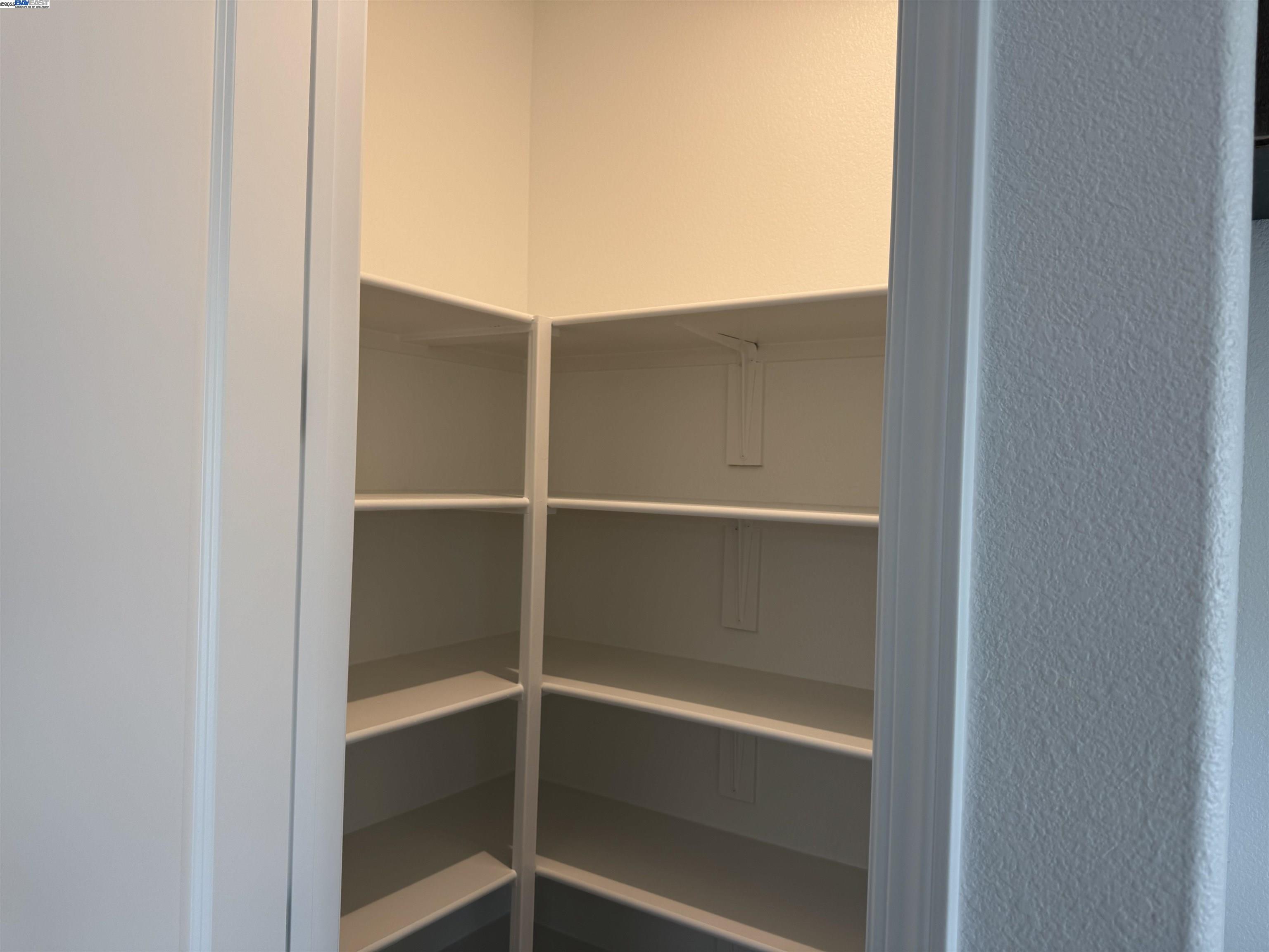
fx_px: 880
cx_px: 634
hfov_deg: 71.6
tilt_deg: -0.5
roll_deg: -1.2
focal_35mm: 24
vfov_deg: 56.8
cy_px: 476
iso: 64
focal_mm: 6.76
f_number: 1.78
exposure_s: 1/120
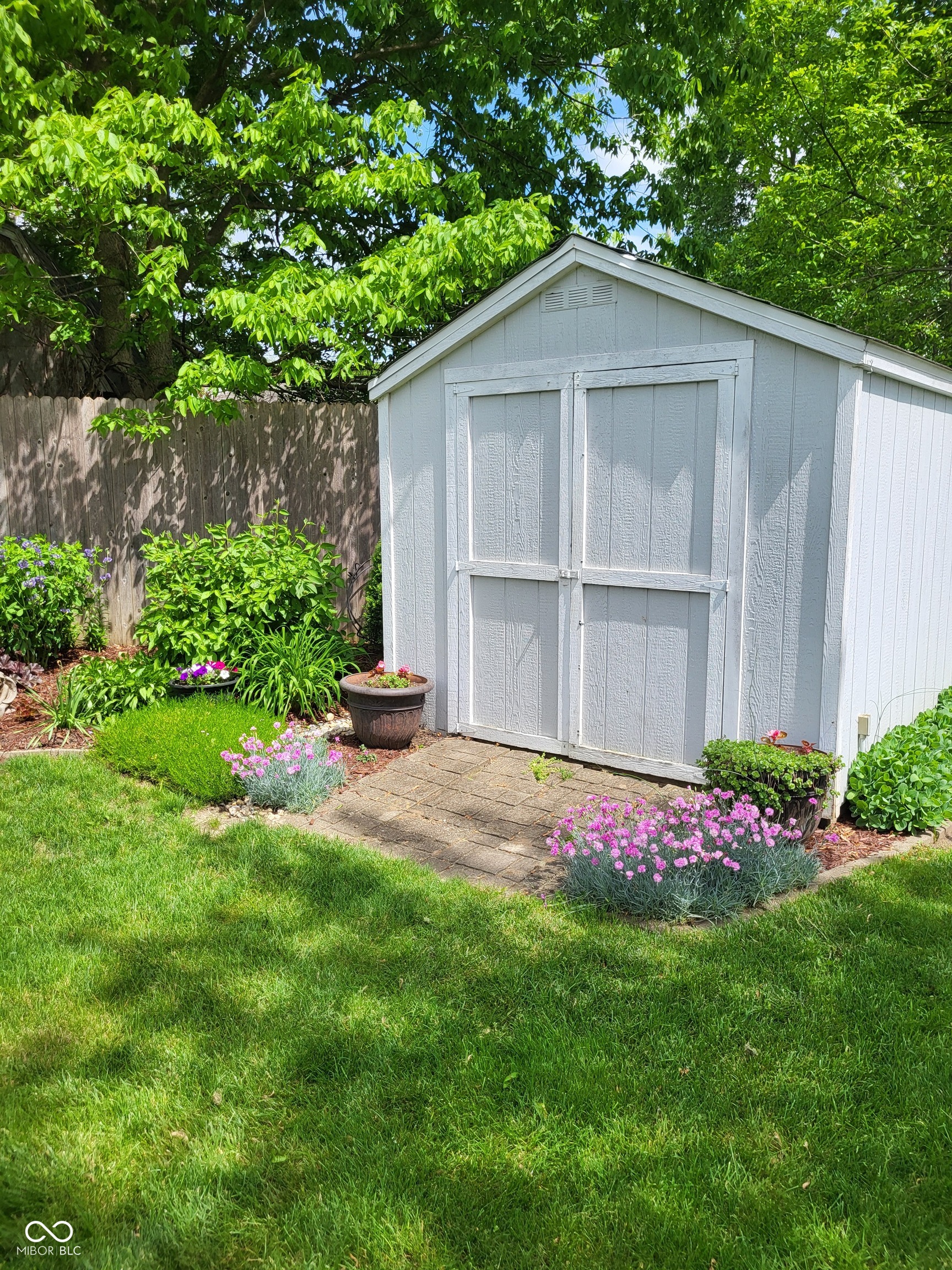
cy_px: 635
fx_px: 953
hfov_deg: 53.1
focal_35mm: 26
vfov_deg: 67.3
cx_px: 476
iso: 40
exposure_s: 1/1645
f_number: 1.8
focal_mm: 5.4
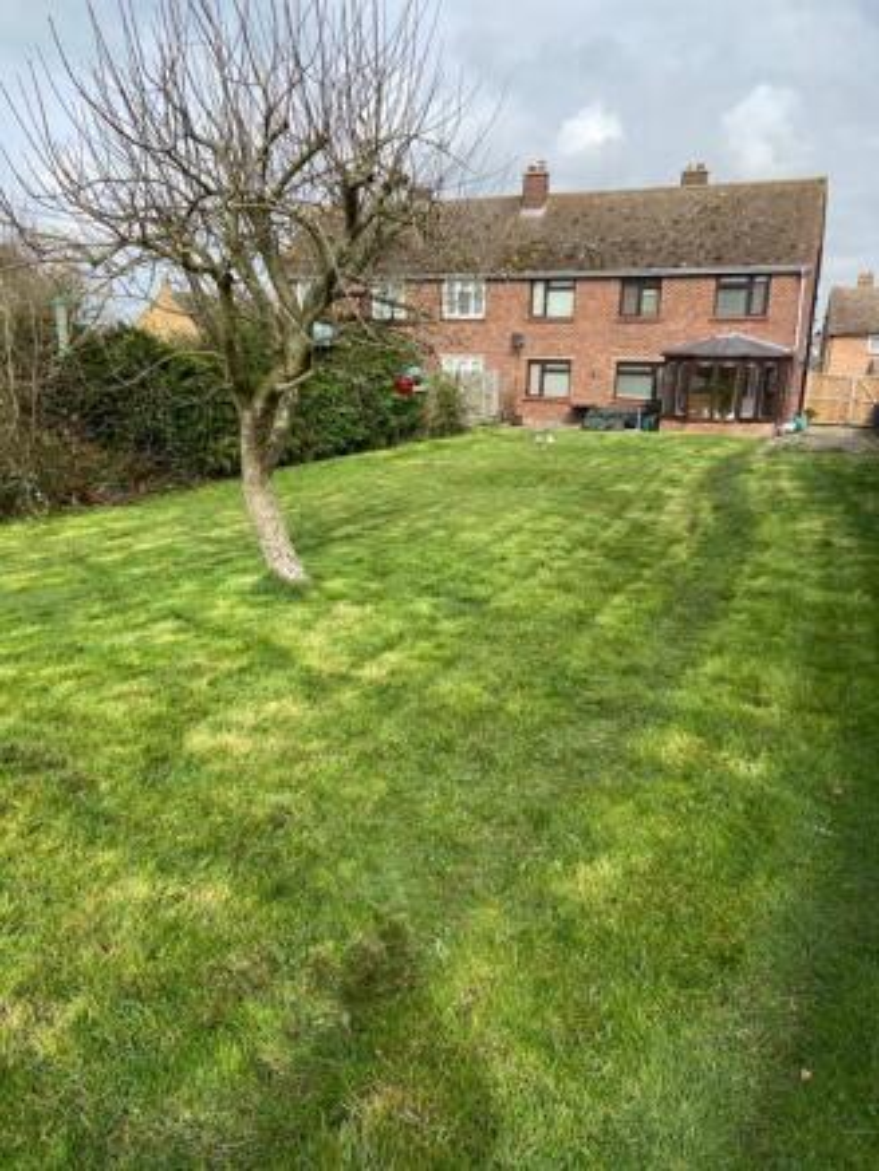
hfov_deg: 53.1
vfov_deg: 67.3
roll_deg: -1.1
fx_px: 880
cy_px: 586
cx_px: 440
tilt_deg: -14.7
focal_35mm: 26
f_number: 1.8
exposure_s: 1/1431
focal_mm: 4.25
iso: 32
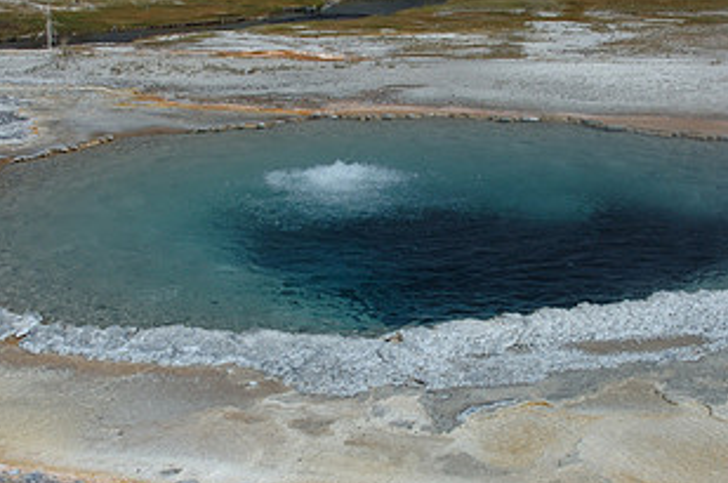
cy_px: 252
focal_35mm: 62
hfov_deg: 32.4
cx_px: 419
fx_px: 1252
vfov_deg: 21.8
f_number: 8
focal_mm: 22
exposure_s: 1/250
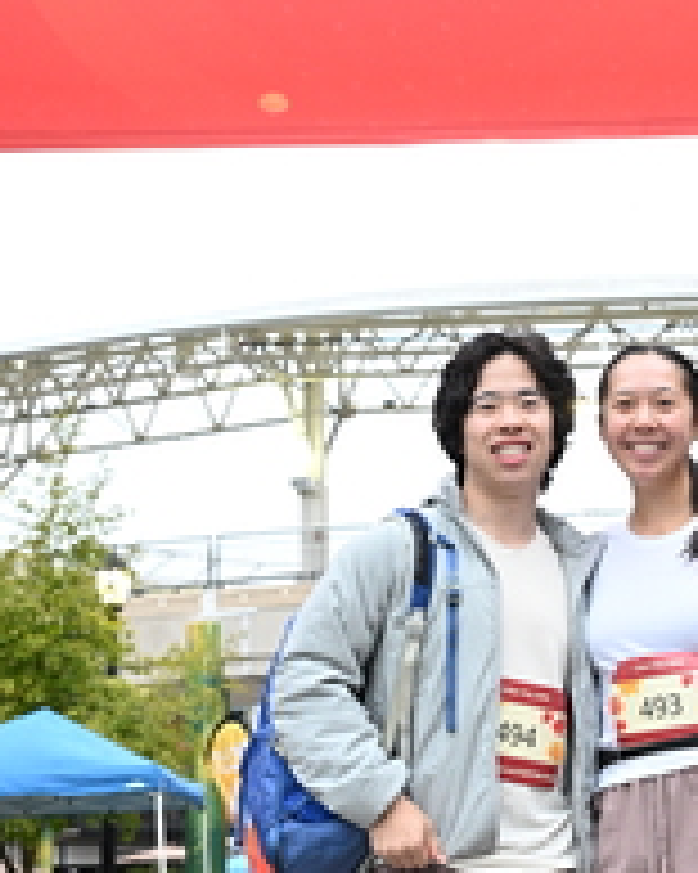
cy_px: 396
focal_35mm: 81
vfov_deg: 23.5
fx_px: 2102
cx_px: 642
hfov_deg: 18.5
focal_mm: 30.5
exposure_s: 1/400
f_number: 4
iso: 3200
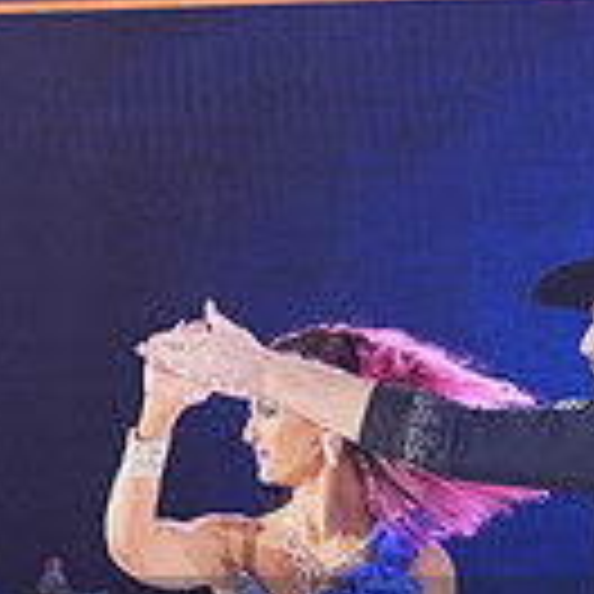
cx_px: 477
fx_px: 9377
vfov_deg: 3.6
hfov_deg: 3.6
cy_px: 695
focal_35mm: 483
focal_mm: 86
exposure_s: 1/500
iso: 1250
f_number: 2
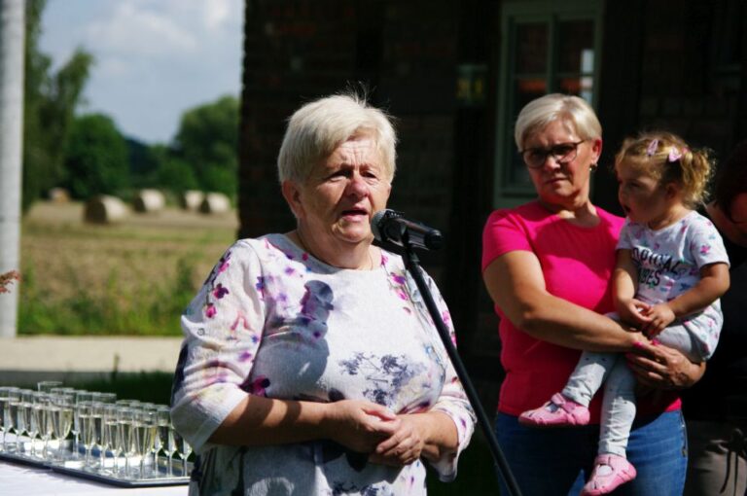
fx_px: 2953
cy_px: 248
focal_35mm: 142
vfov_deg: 9.6
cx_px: 374
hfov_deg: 14.4
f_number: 4.5
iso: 400
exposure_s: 1/3000
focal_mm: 95
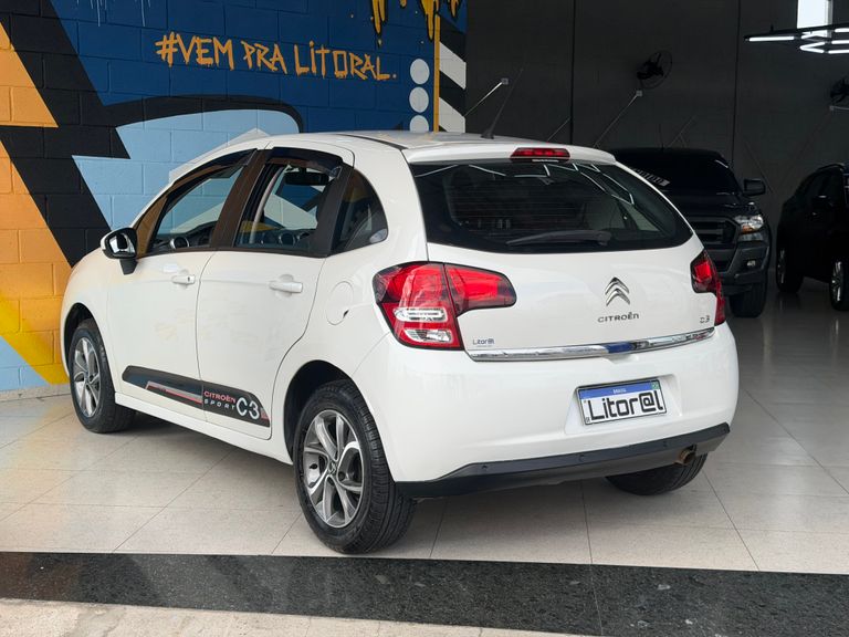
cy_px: 318
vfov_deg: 30.3
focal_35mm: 48
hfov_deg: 39.7
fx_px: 1177
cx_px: 424
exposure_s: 1/1330
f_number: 1.78
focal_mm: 6.76
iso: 64
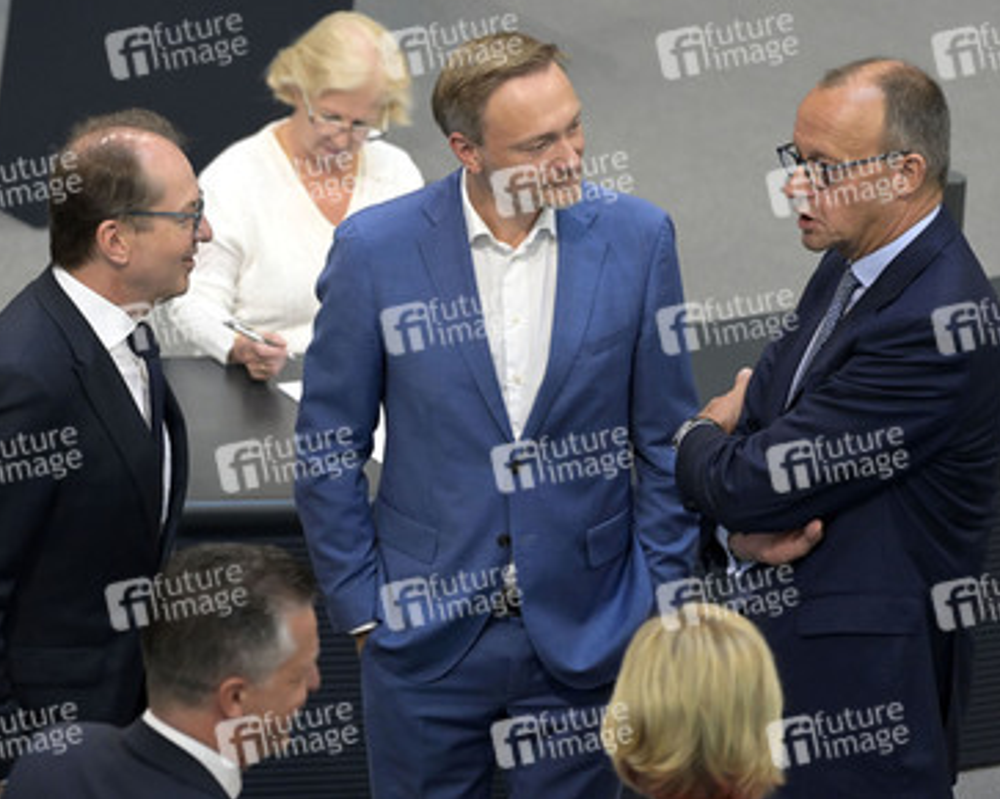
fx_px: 6892
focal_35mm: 233
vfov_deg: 6.6
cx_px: 489
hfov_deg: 8.3
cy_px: 391
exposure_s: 1/400
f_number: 5.6
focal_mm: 200
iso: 8000
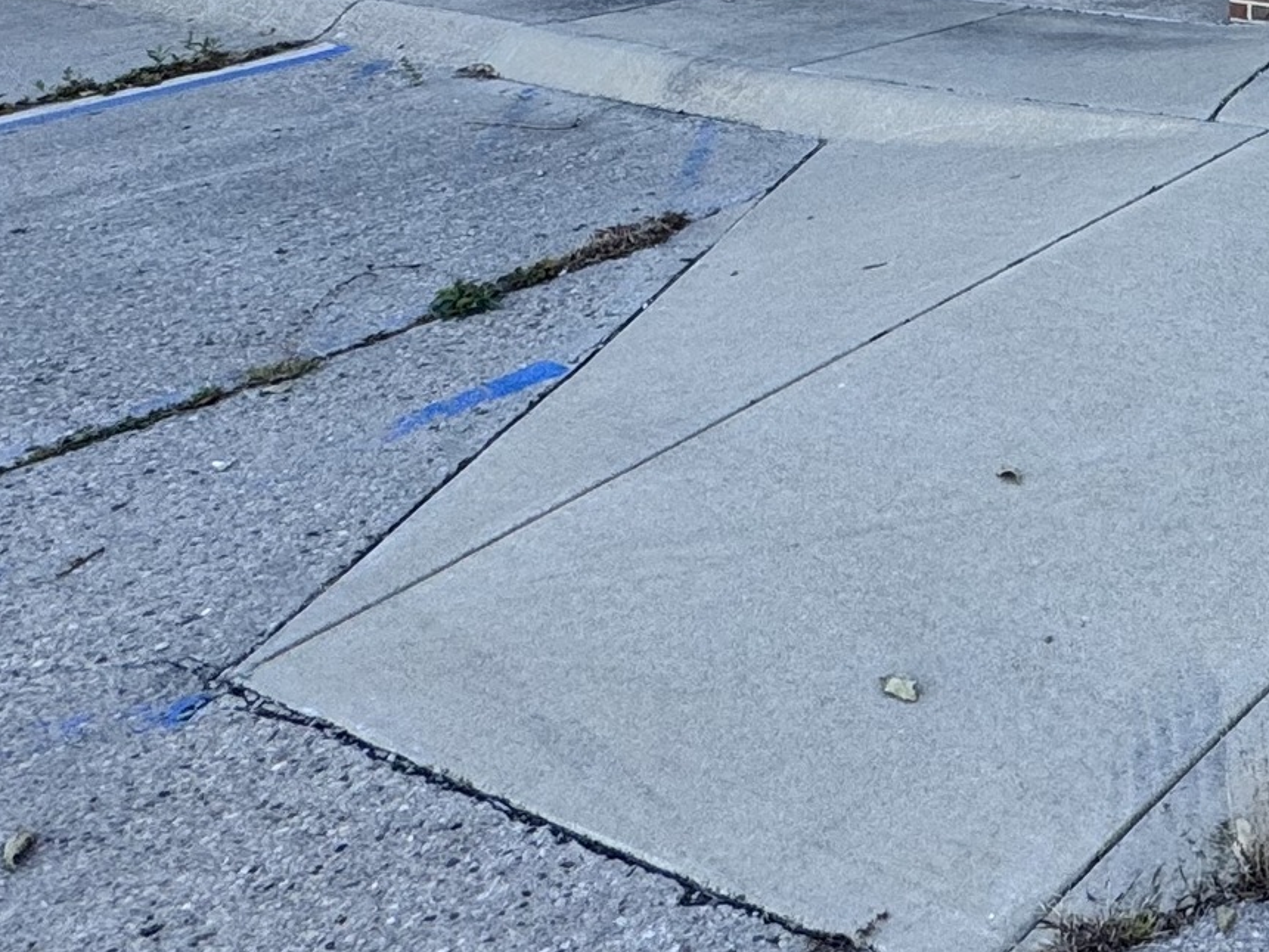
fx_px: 1833
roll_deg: -1.3
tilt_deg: +3.7
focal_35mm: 50
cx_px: 1555
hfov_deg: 31.4
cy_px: -489
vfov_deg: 23.2
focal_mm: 2.22
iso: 40
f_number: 2.2
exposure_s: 1/298
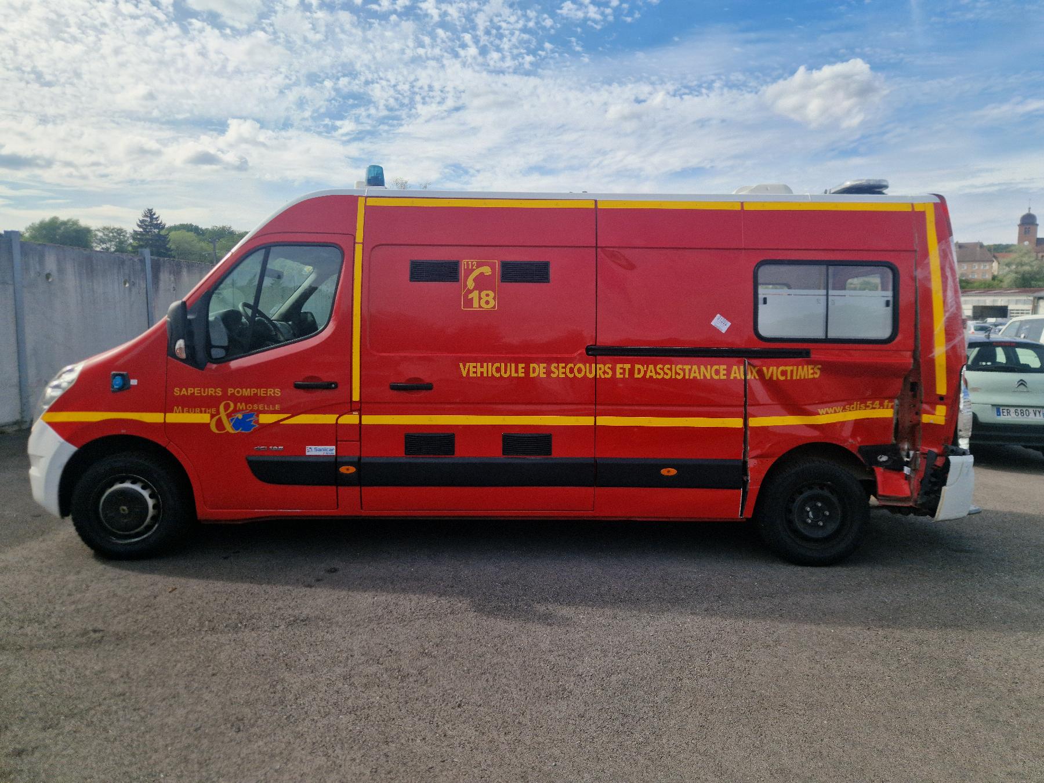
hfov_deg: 73.9
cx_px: 522
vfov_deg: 58.9
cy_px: 392
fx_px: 694
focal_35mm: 23
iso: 50
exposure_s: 1/1429
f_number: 1.8
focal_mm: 5.4
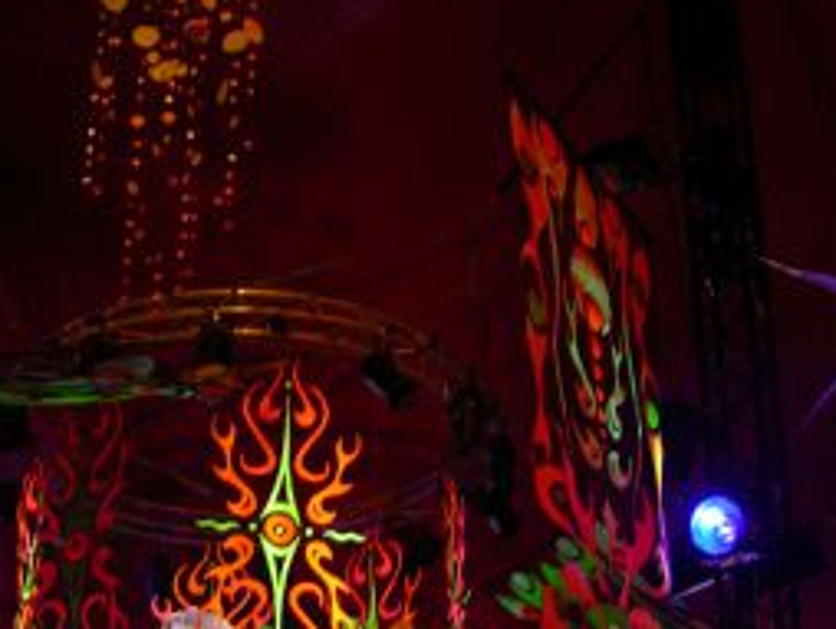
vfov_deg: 23.3
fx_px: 1499
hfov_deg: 31.1
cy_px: 510
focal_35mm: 62
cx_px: 336
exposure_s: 1/1.3
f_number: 2.8
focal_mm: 8.9
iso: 200
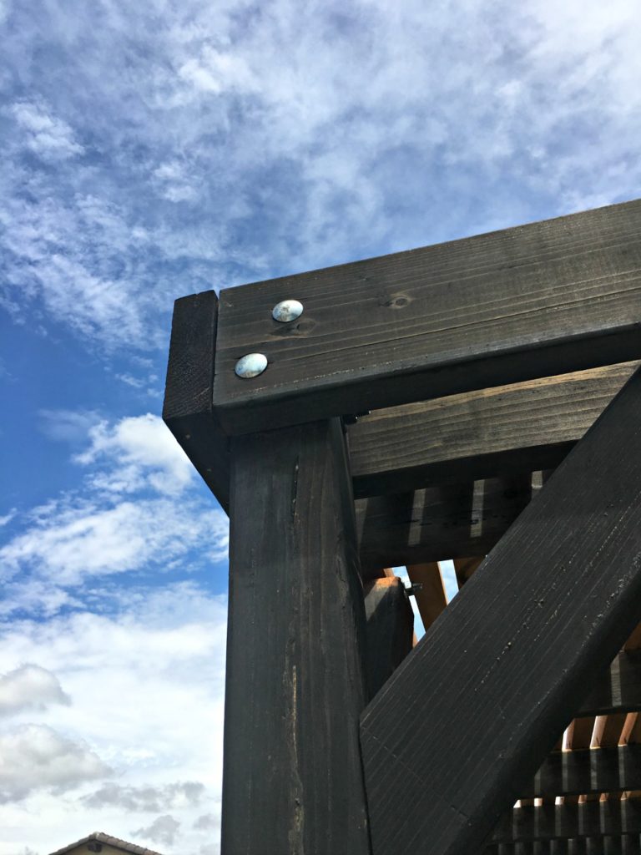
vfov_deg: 61.7
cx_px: 320
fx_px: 716
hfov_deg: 48.2
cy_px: 428
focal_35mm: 29
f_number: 2.2
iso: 25
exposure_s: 1/1451
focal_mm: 4.15
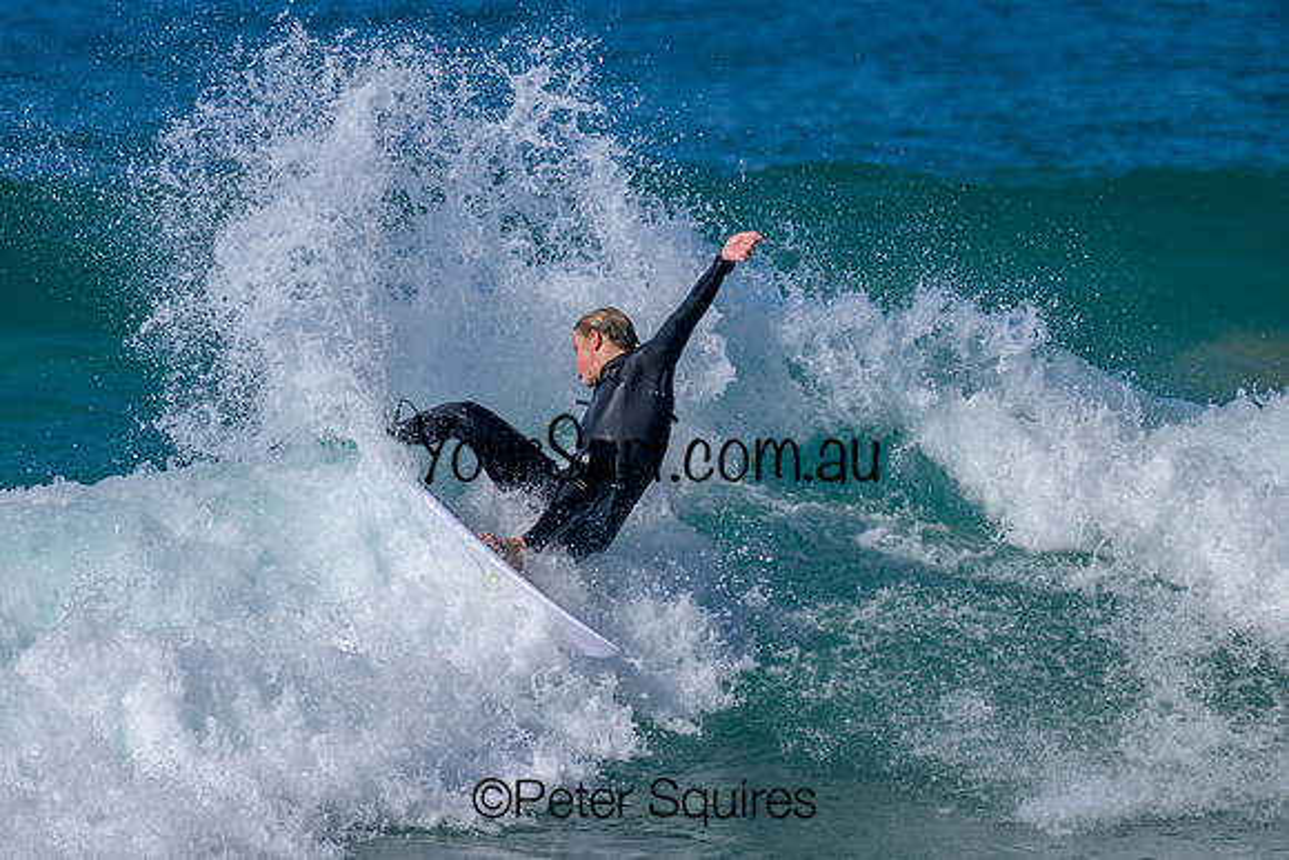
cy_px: 446
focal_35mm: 770
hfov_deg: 2.7
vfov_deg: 1.8
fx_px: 27581
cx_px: 544
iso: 320
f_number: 8
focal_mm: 560
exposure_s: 1/2000
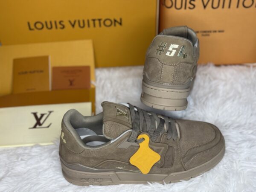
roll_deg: +1.9
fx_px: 355
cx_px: 128
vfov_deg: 30.3
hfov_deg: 39.7
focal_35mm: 48
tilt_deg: -40.8
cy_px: 96
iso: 64
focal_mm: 6.76
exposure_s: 1/120
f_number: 1.78
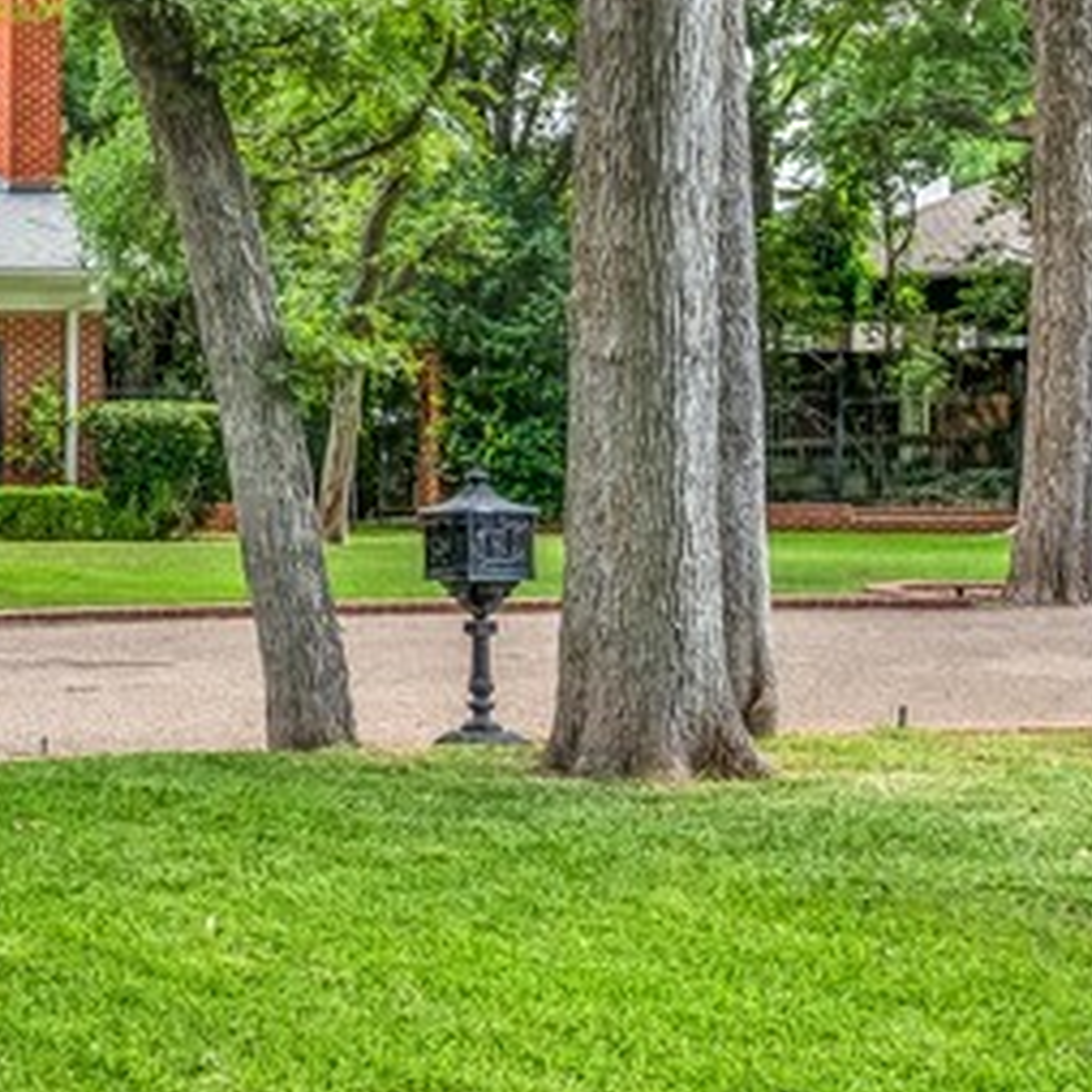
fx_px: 2570
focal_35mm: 72
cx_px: -1019
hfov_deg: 17.8
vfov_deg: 24.0
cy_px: 454
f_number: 8
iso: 100
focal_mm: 21
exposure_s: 1/60
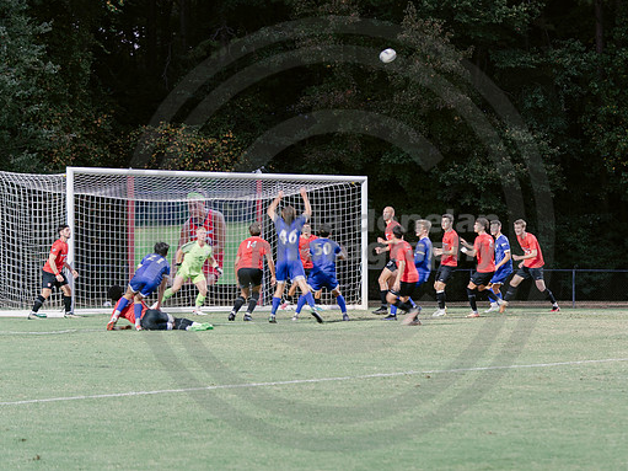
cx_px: 492
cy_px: 308
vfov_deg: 10.5
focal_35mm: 141
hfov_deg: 13.9
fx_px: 2557
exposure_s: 1/80
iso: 640
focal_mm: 90
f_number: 2.8
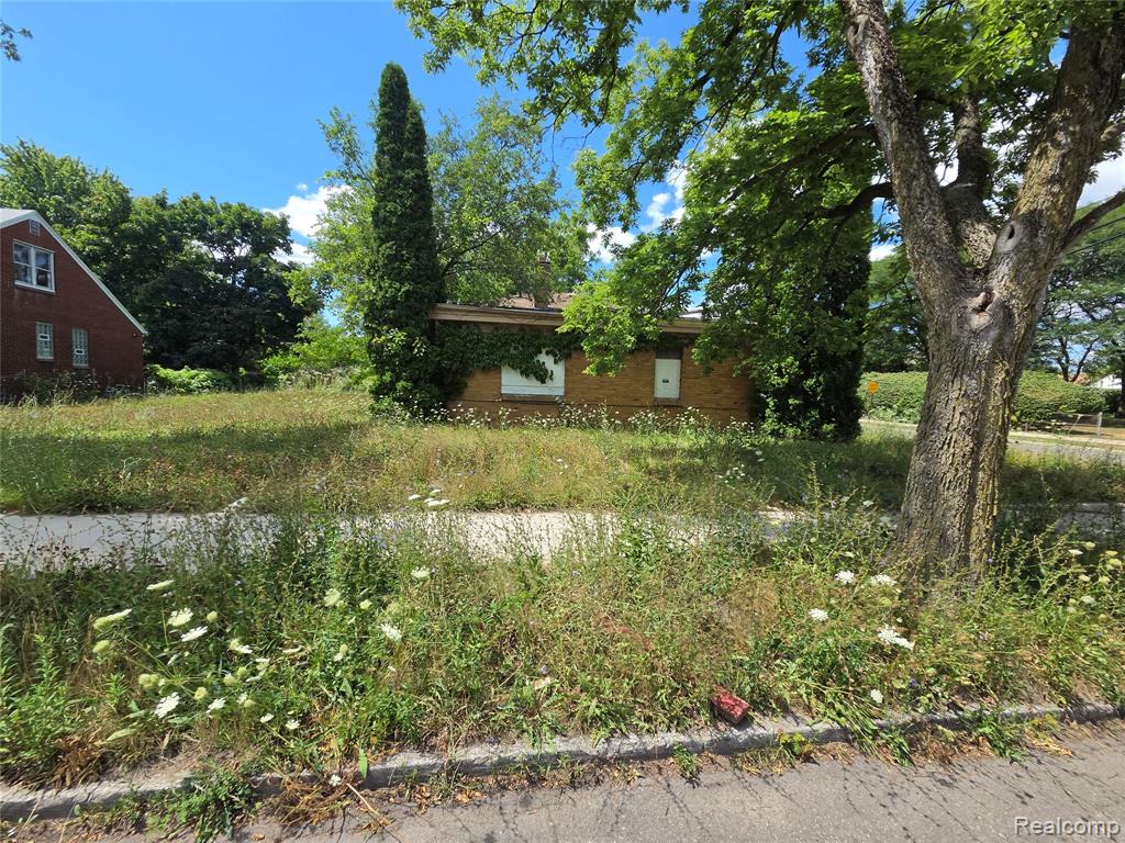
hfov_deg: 106.2
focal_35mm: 13
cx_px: 562
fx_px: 422
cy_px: 422
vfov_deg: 89.9
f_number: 2.2
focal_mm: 2.2
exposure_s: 1/2186
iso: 100
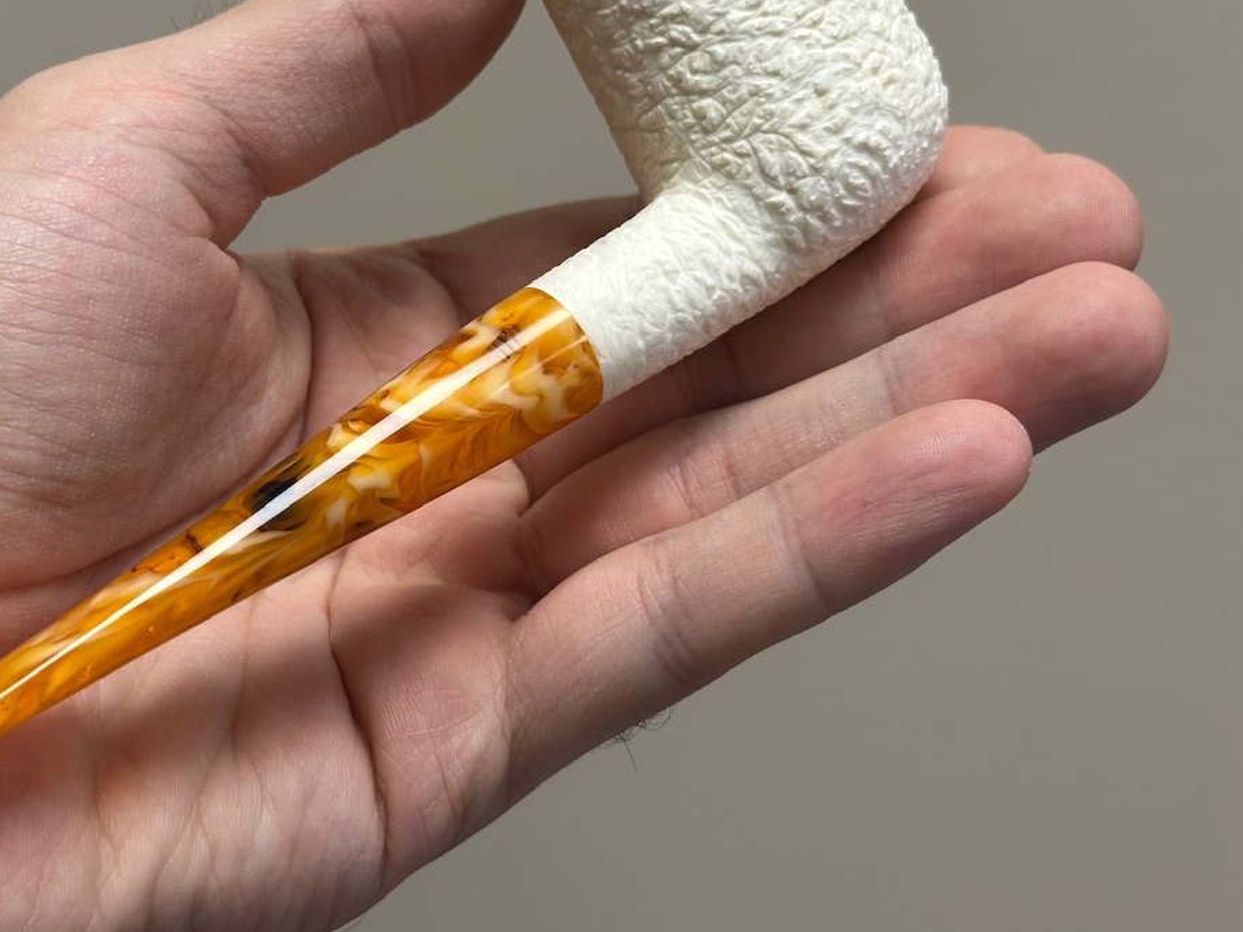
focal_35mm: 68
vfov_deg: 21.6
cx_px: 459
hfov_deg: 28.4
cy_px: 333
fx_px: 2442
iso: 64
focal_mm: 6.86
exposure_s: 1/121
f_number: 1.78
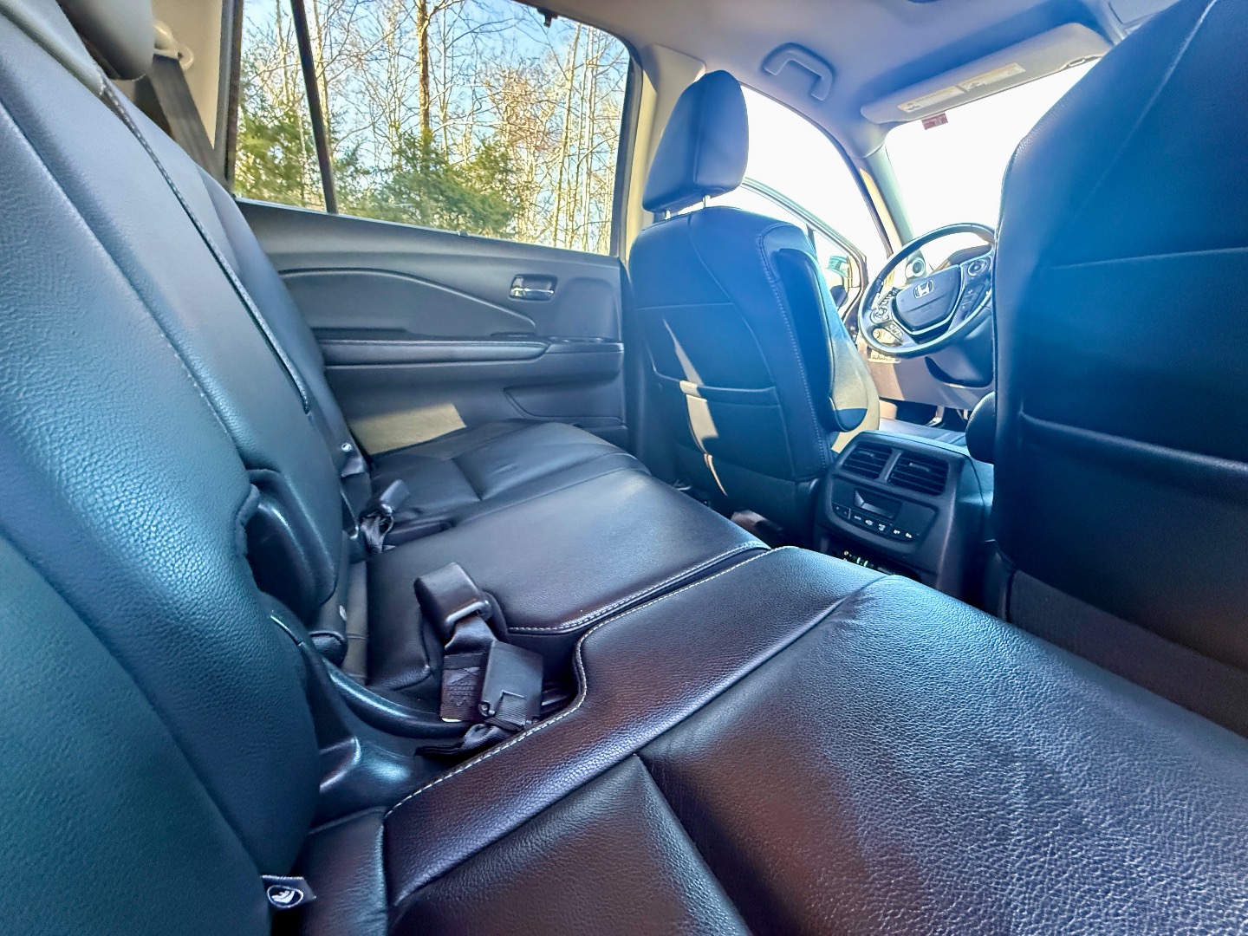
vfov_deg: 85.7
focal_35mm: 14
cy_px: 468
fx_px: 505
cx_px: 624
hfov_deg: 102.1
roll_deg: -2.7
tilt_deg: -15.9
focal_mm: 2.22
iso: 640
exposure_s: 1/60
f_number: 2.2
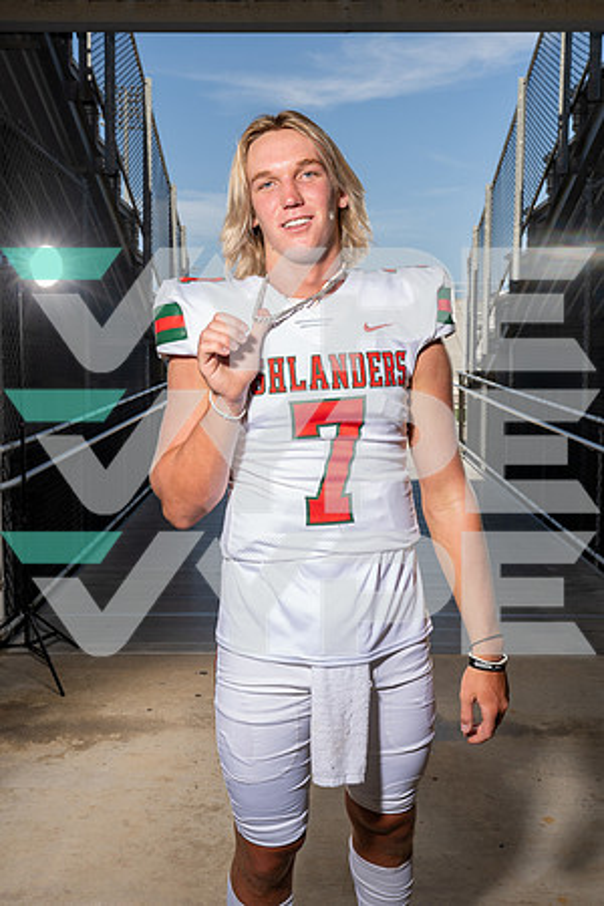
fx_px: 881
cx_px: 302
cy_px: 453
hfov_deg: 37.9
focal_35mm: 35
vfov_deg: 54.4
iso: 160
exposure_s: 1/250
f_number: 10
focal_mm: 35
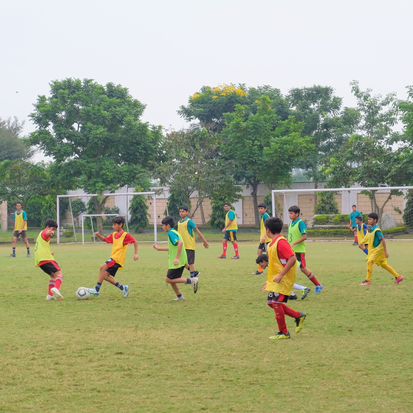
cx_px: 197
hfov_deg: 16.3
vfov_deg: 16.3
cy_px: 205
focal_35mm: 107
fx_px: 1444
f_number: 4
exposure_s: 1/1250
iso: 500
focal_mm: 55
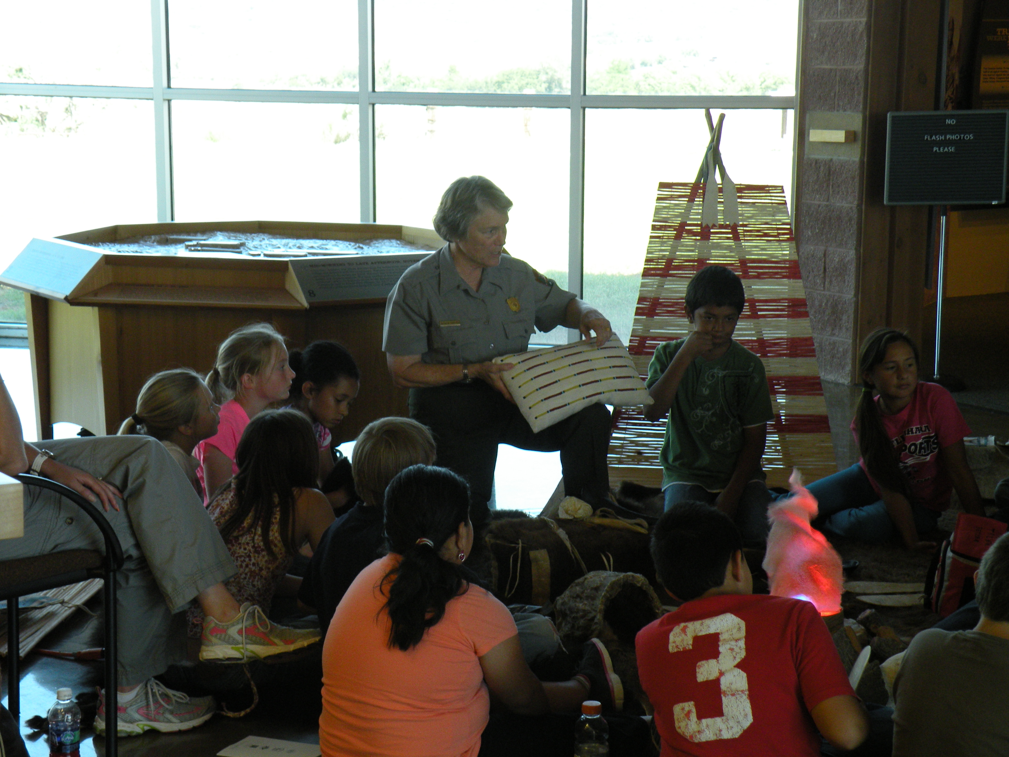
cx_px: 504
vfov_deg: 19.4
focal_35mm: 76
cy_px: 378
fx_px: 2215
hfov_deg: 25.7
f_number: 4
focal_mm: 13.4
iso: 186
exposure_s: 1/64
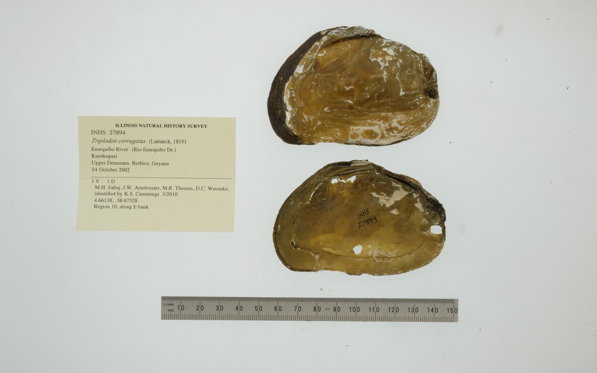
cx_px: 302
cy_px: 173
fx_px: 1009
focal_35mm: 62
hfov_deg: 33.0
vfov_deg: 21.0
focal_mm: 60
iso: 100
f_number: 32
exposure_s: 1/13
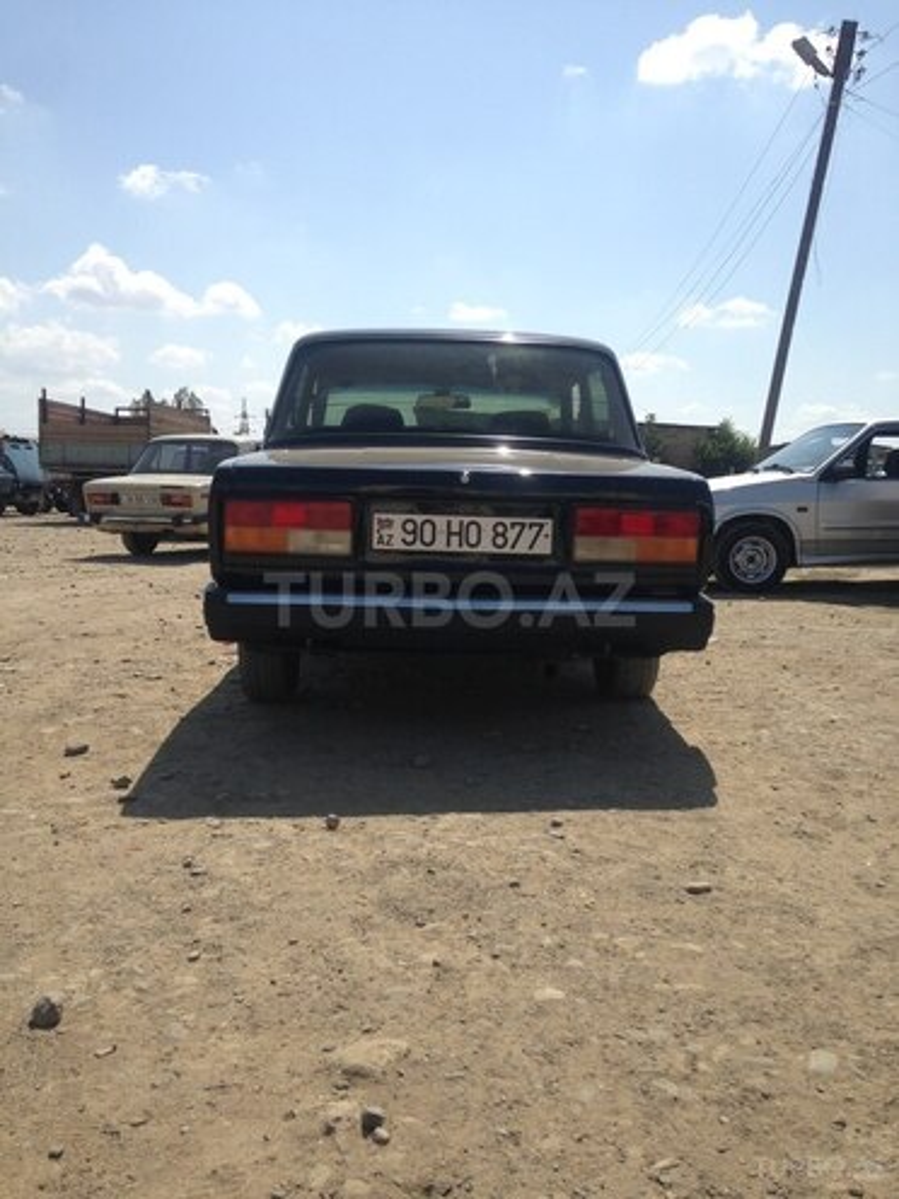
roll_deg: -4.8
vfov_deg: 55.4
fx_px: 1143
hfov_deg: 42.9
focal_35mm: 33
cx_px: 450
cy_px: 600
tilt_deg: -4.9
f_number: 2.4
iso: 50
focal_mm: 4.12
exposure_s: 1/2358
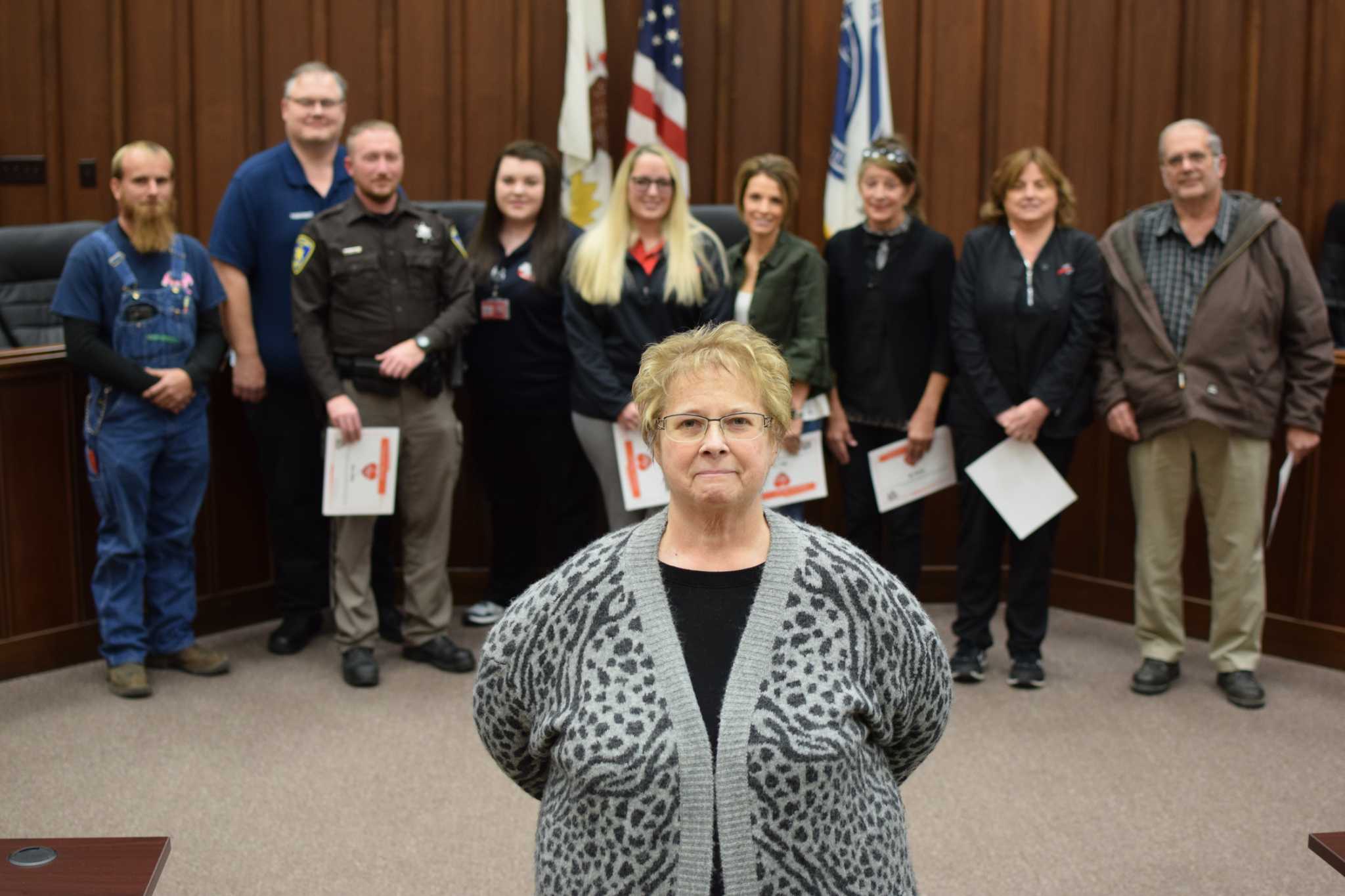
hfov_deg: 37.9
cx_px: 672
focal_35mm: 52
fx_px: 1961
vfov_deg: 25.7
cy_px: 448
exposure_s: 1/30
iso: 800
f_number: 2.8
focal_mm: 35
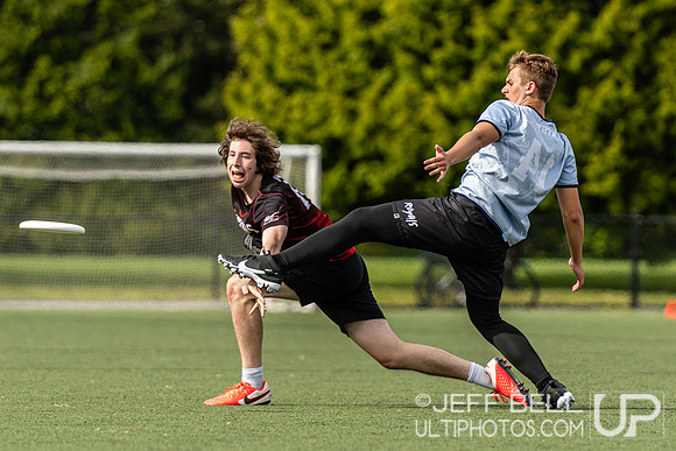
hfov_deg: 4.5
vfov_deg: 3.0
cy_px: 178
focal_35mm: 454
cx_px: 366
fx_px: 8525
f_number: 2.8
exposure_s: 1/2500
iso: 200
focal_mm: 200
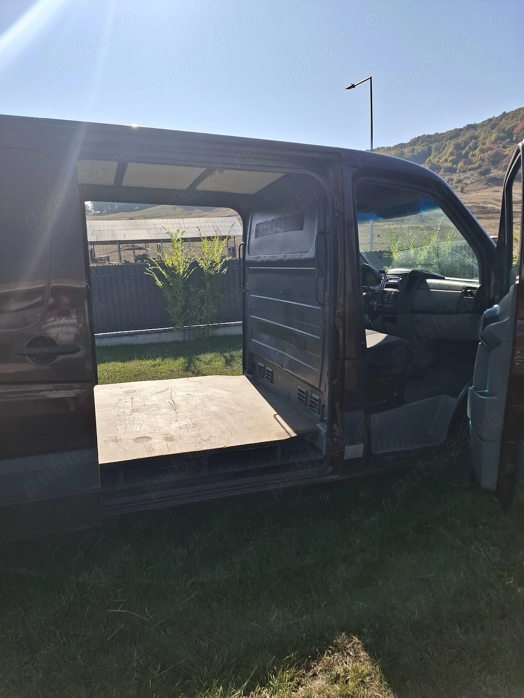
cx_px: 262
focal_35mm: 23
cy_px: 349
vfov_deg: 73.9
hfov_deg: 58.9
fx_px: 464
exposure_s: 1/1923
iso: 50
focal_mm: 5.54
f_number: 1.8
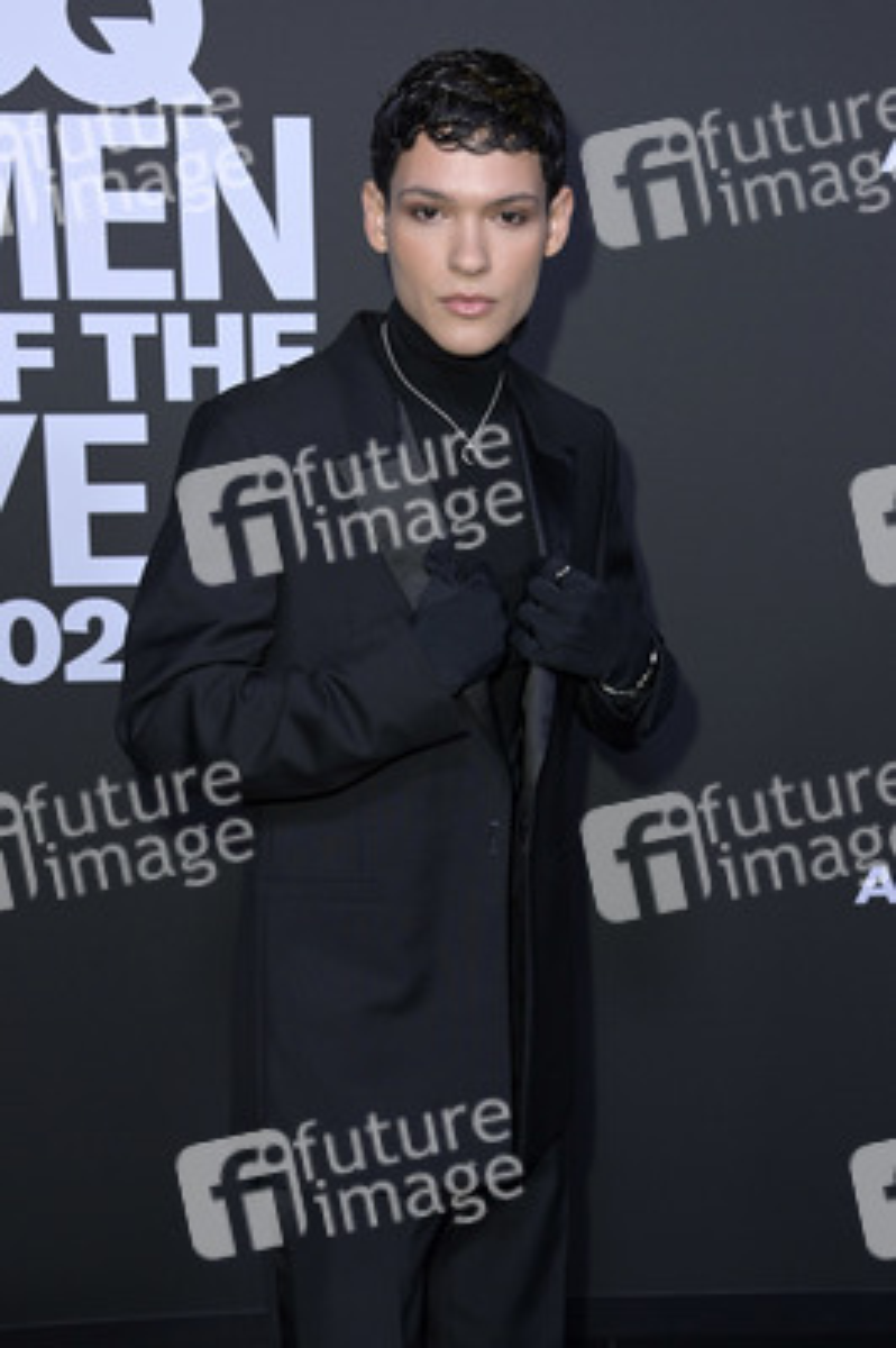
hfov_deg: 28.0
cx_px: 448
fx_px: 1795
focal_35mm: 48
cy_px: 674
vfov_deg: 41.1
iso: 1000
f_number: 5.6
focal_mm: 48
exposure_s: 1/250
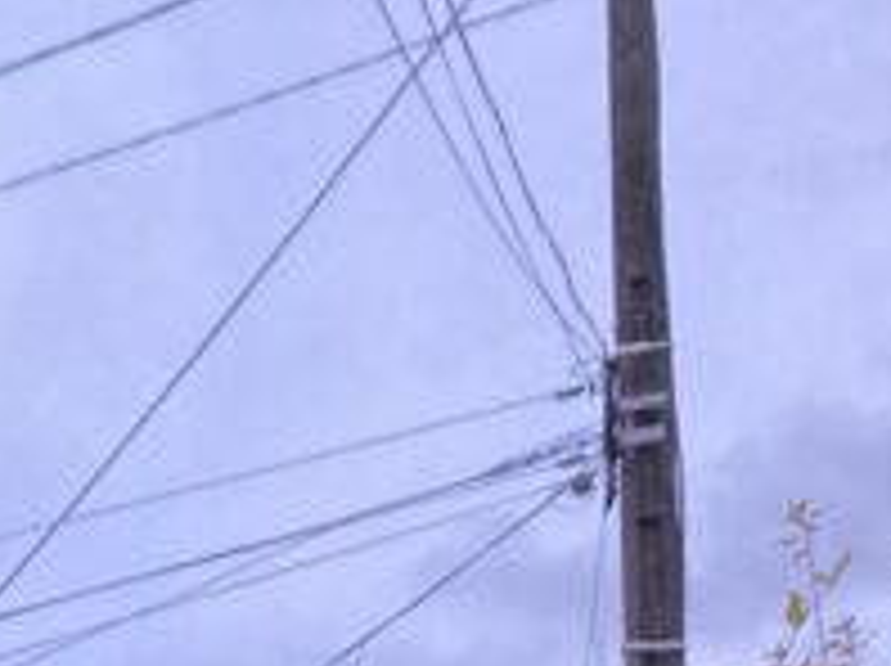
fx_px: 3728
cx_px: -734
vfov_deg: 9.1
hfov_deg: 12.4
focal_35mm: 145
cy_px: 1652
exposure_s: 1/121
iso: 80
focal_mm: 3.99
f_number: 1.8
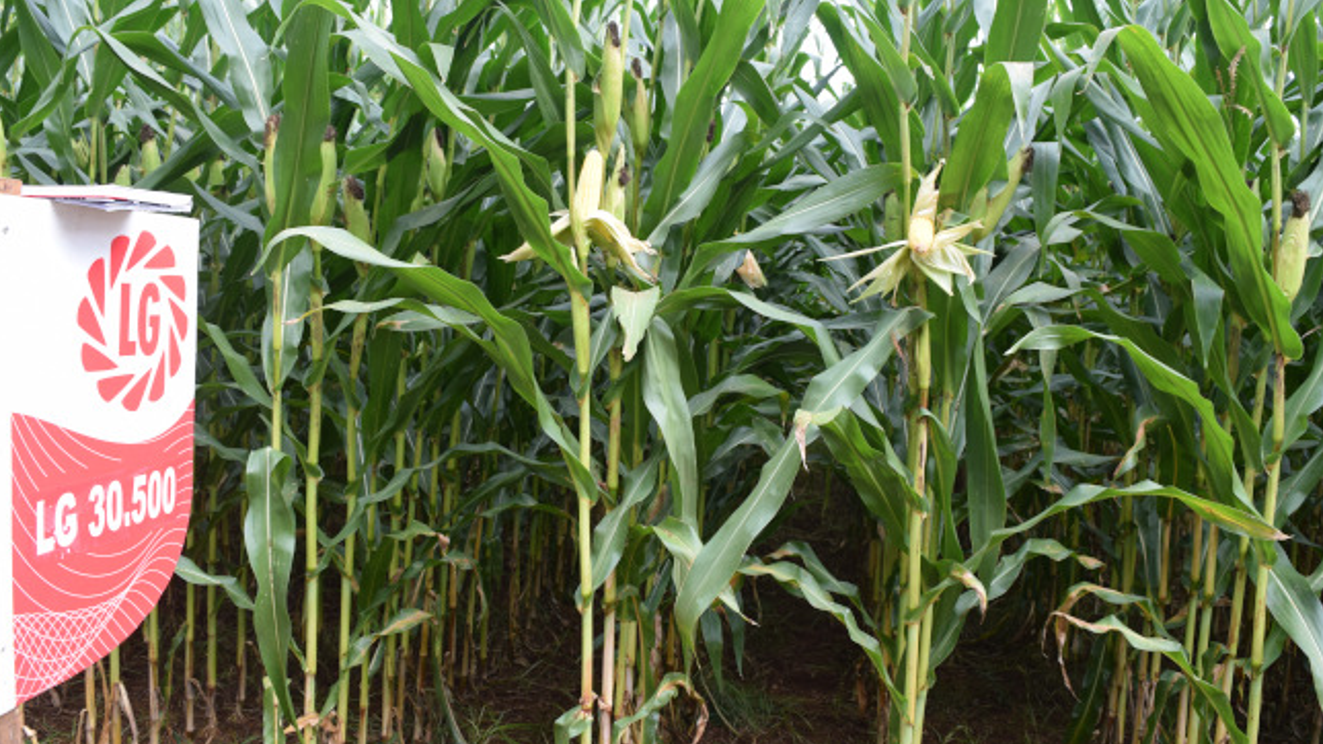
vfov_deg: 40.1
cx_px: 651
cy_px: 337
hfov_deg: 66.1
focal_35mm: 29
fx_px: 1017
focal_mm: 18
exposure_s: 1/200
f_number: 7.1
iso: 400
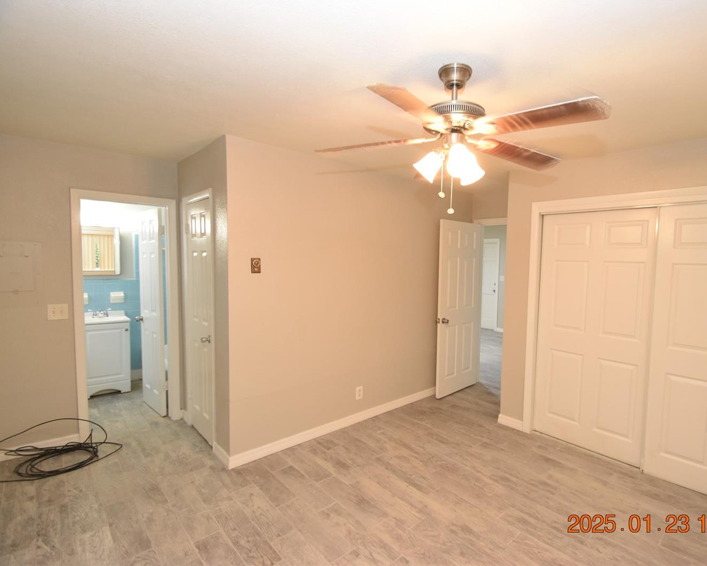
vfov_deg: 77.0
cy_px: 282
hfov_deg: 88.9
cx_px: 410
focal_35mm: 17
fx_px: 356
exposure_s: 1/60
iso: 1250
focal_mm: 10
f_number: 3.5
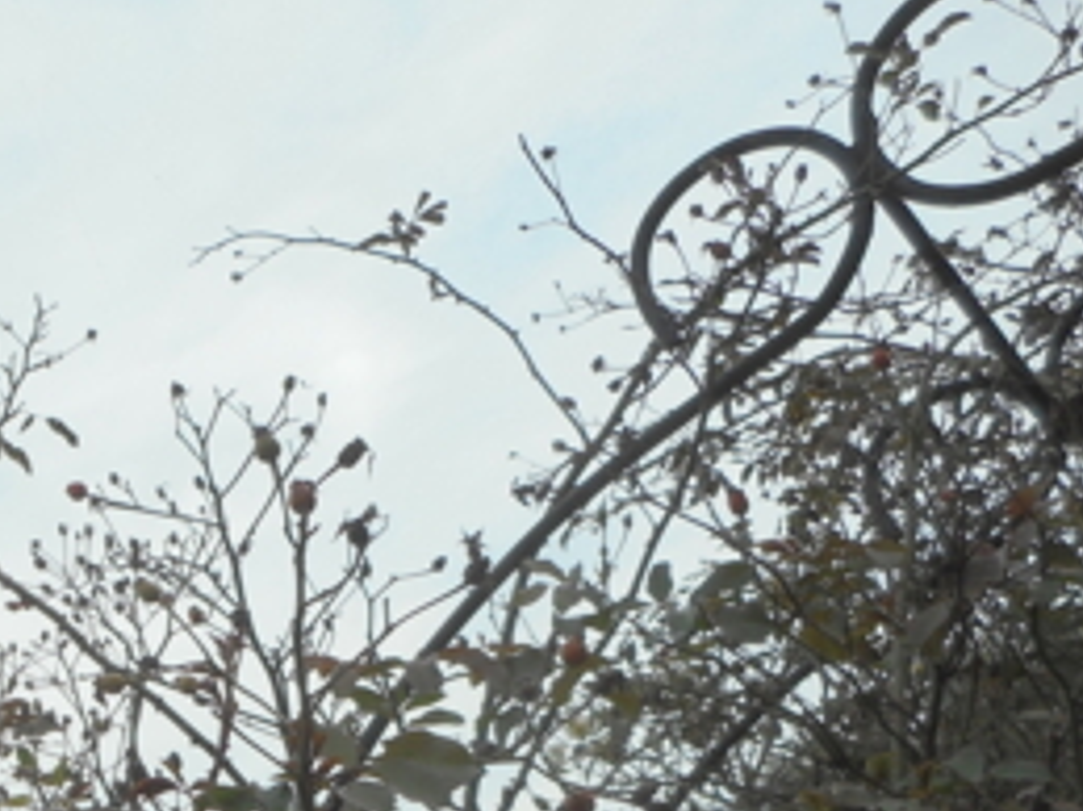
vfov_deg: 23.8
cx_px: -54
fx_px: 1814
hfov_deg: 30.4
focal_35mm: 58
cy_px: 861
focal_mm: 4.5
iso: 80
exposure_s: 1/500
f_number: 3.7
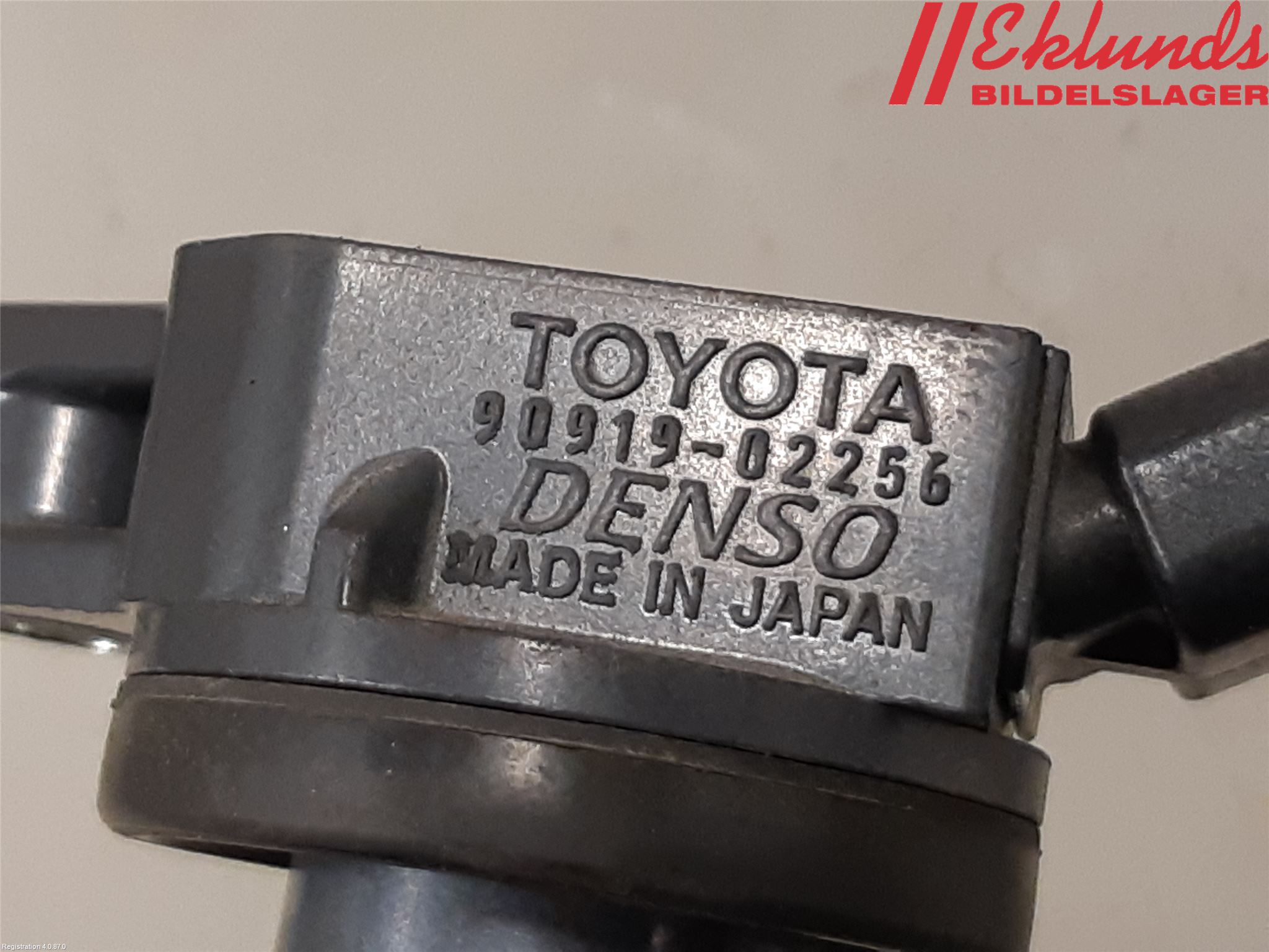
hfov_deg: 67.3
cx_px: 634
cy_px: 476
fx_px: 953
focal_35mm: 26
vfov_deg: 53.1
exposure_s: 1/50
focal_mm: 3.93
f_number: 1.7
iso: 160
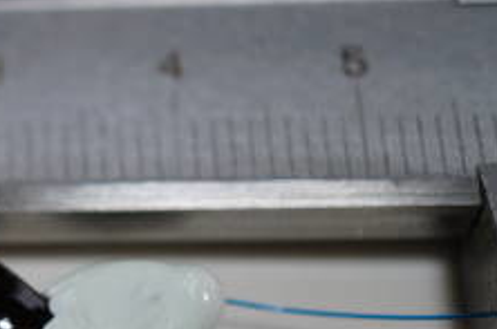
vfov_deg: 10.4
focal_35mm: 130
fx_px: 1791
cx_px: -210
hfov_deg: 14.9
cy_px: 346
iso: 320
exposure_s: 1/60
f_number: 4
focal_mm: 30
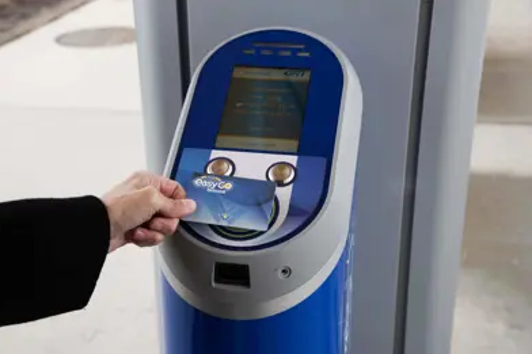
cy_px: 176
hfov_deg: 37.5
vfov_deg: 25.5
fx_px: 783
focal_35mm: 53
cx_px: 262
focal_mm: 52
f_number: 6.3
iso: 500
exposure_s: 1/500
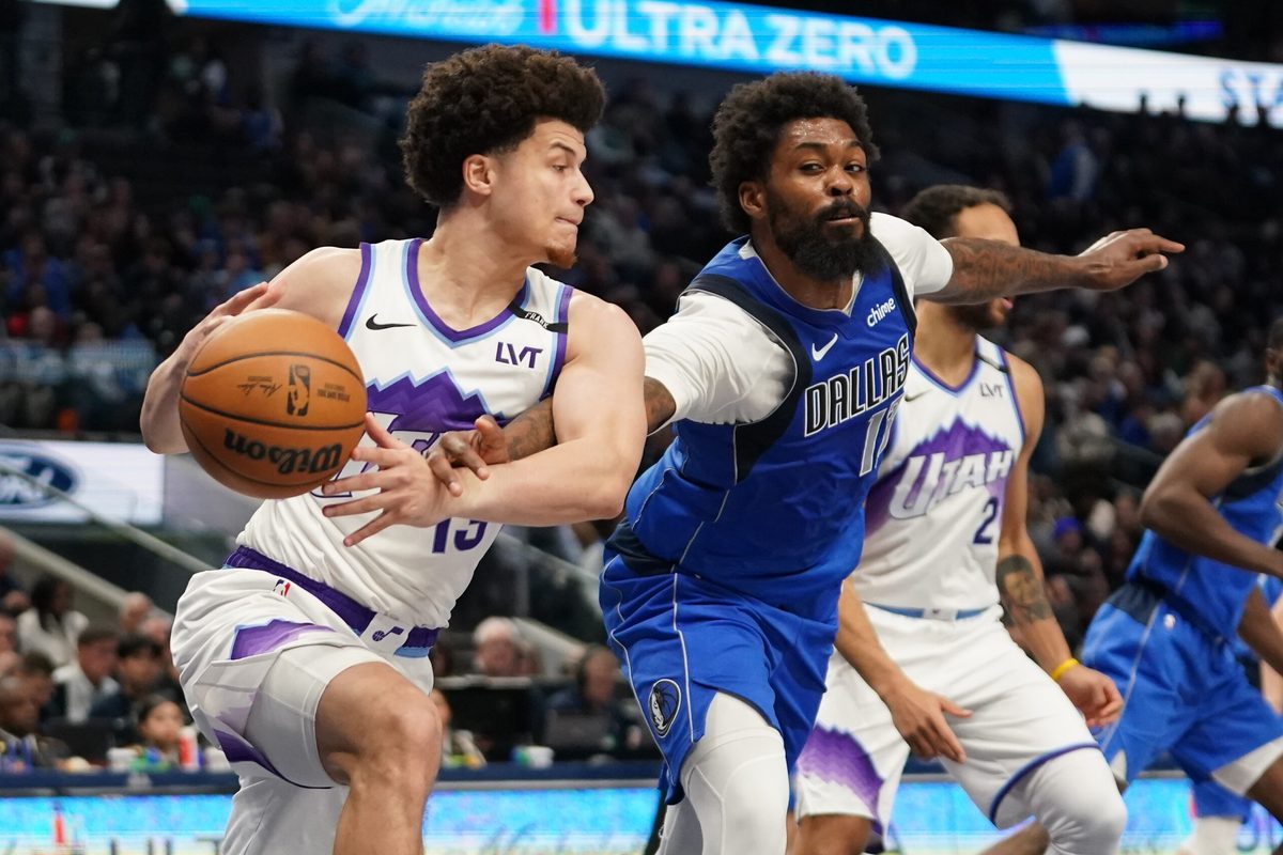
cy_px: 428
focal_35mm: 70
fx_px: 2495
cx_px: 642
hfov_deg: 28.8
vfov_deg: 19.5
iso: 4000
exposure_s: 1/2000
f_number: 2.8
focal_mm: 70
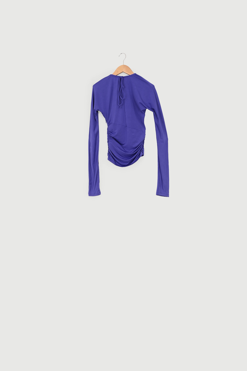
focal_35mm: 37
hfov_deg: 35.9
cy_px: 186
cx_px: 124
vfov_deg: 51.9
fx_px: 381
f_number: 11
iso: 200
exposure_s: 1/100
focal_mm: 37
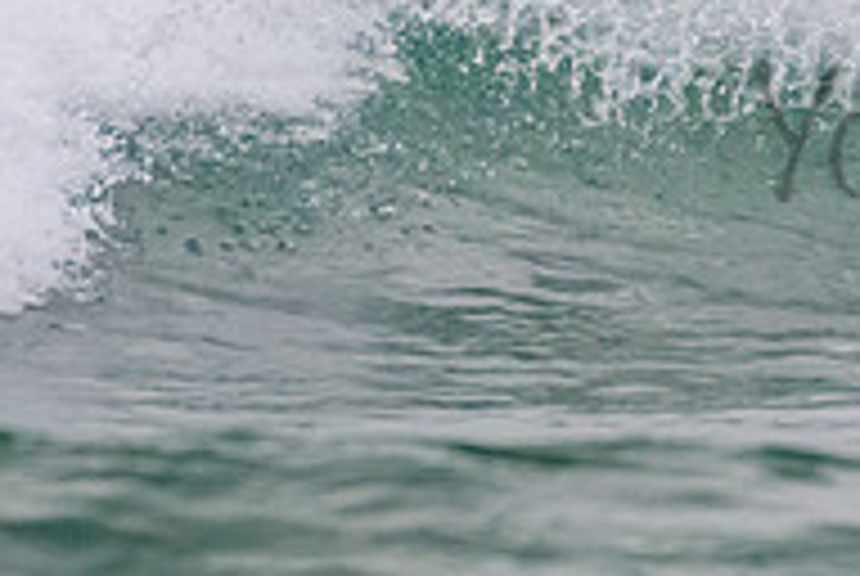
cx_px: 1176
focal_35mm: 1860
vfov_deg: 0.7
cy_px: -105
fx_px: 44502
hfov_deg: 1.1
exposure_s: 1/1250
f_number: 5.6
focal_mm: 500
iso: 2800
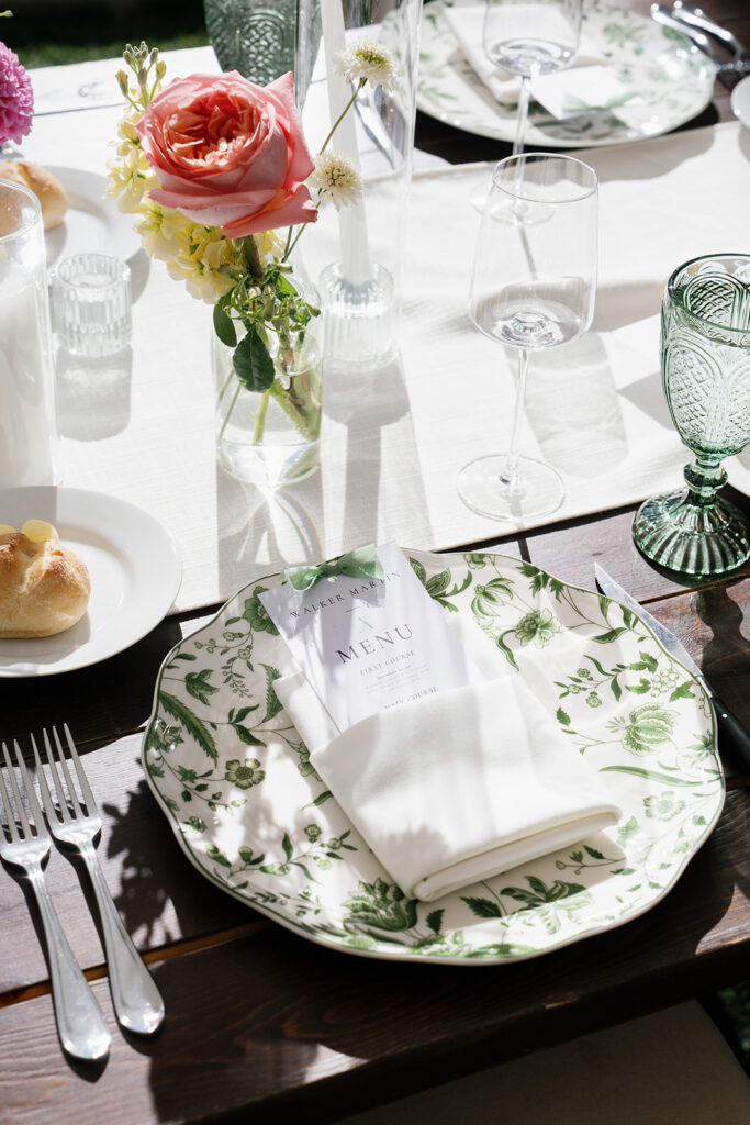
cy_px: 562
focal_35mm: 52
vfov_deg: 38.2
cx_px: 375
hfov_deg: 26.0
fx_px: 1624
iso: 200
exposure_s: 1/6400
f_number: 4
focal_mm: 35
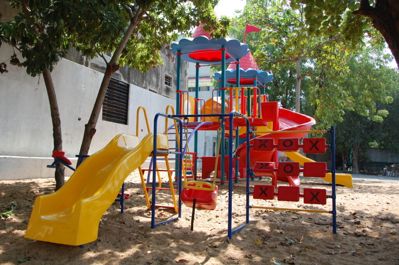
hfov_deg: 57.3
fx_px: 365
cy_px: 132
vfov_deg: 39.9
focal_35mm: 33
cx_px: 200
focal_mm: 22
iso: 200
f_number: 6.3
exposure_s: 1/160
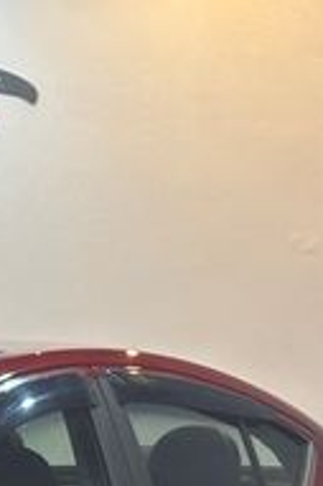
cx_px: -183
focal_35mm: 230
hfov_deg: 5.9
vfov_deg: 8.8
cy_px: 608
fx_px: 3101
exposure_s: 1/60
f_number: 1.6
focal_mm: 5.96
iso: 32
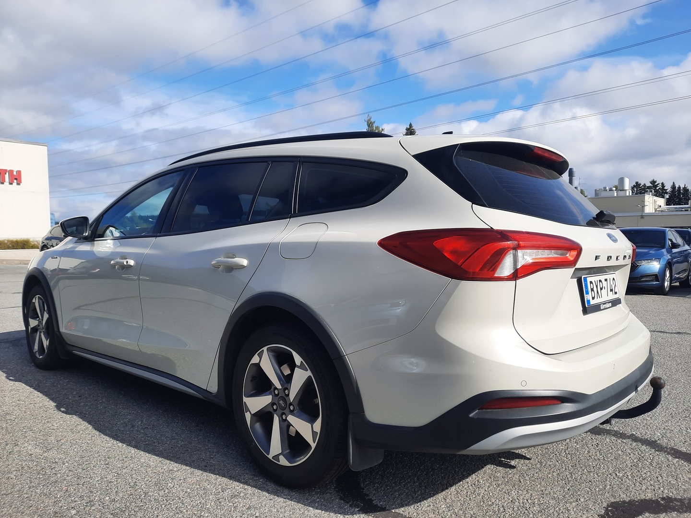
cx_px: 346
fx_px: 499
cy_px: 259
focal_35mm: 25
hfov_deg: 69.4
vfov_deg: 54.9
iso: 32
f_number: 2
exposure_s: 1/1276
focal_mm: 4.6
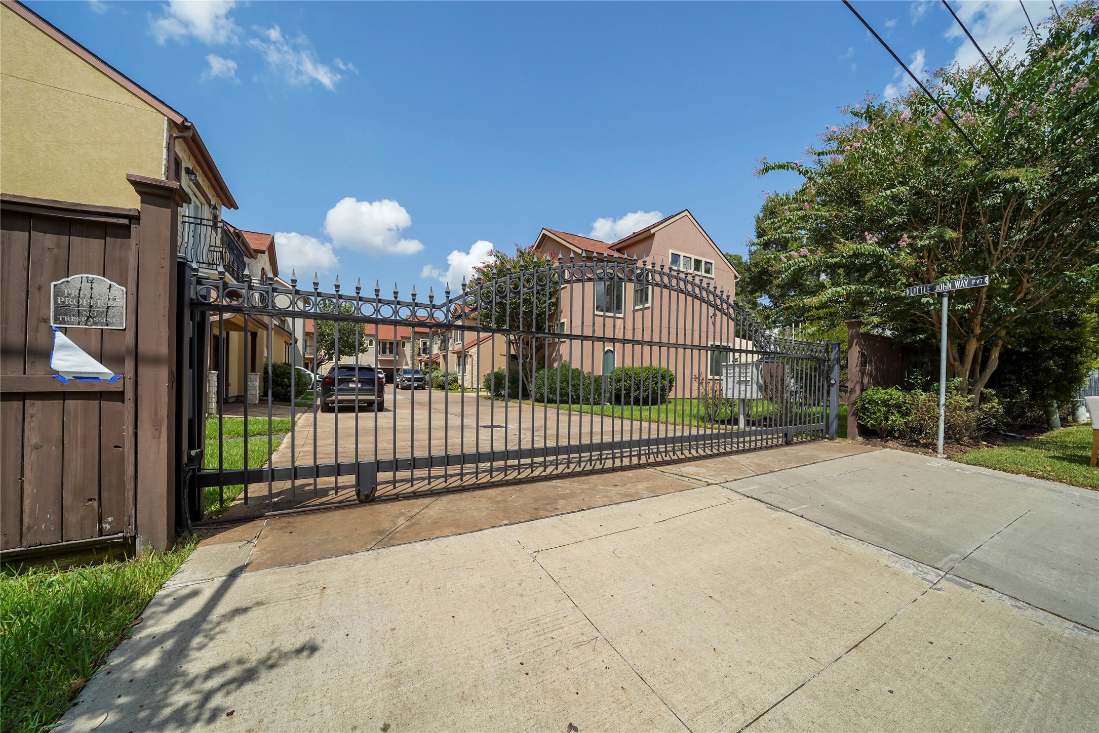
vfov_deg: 90.0
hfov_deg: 112.6
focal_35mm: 12
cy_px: 366
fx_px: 366
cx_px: 550
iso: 100
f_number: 8
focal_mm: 12
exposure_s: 1/1000
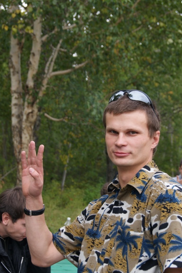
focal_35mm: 83
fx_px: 629
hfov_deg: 16.5
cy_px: 164
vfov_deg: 24.4
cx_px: 97
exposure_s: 1/80
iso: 100
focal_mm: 40
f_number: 5.6
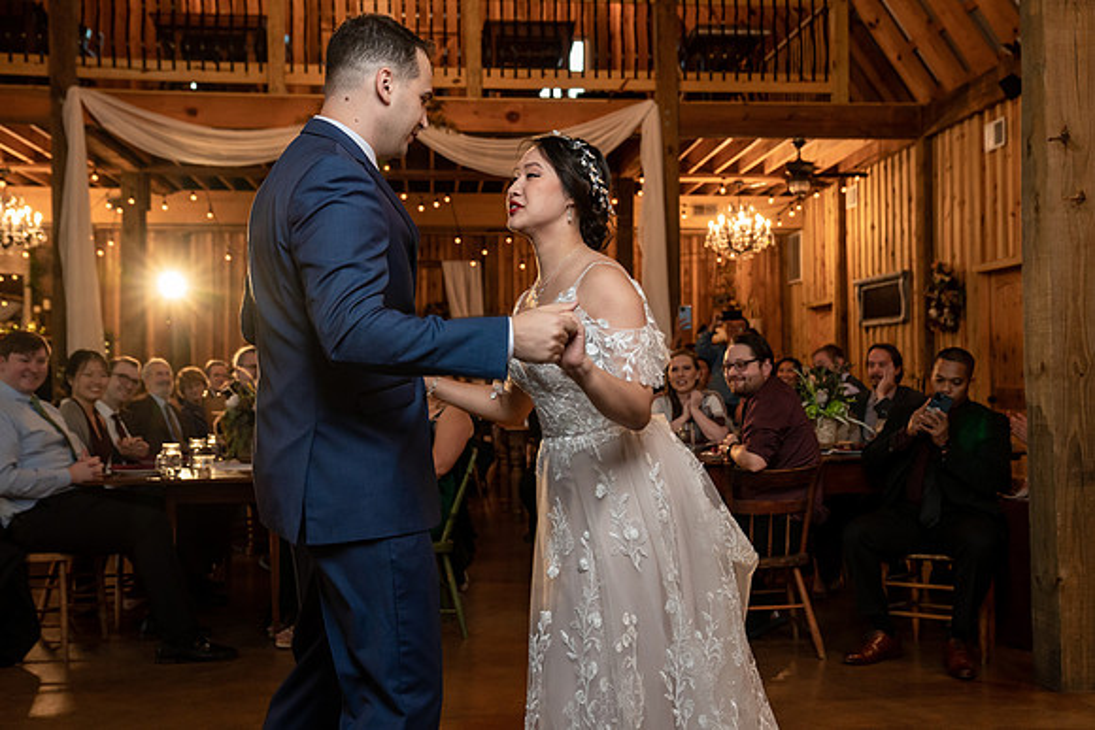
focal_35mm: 40
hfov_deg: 48.9
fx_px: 1202
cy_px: 359
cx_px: 577
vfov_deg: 33.8
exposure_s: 1/100
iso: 2000
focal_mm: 37
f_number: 4
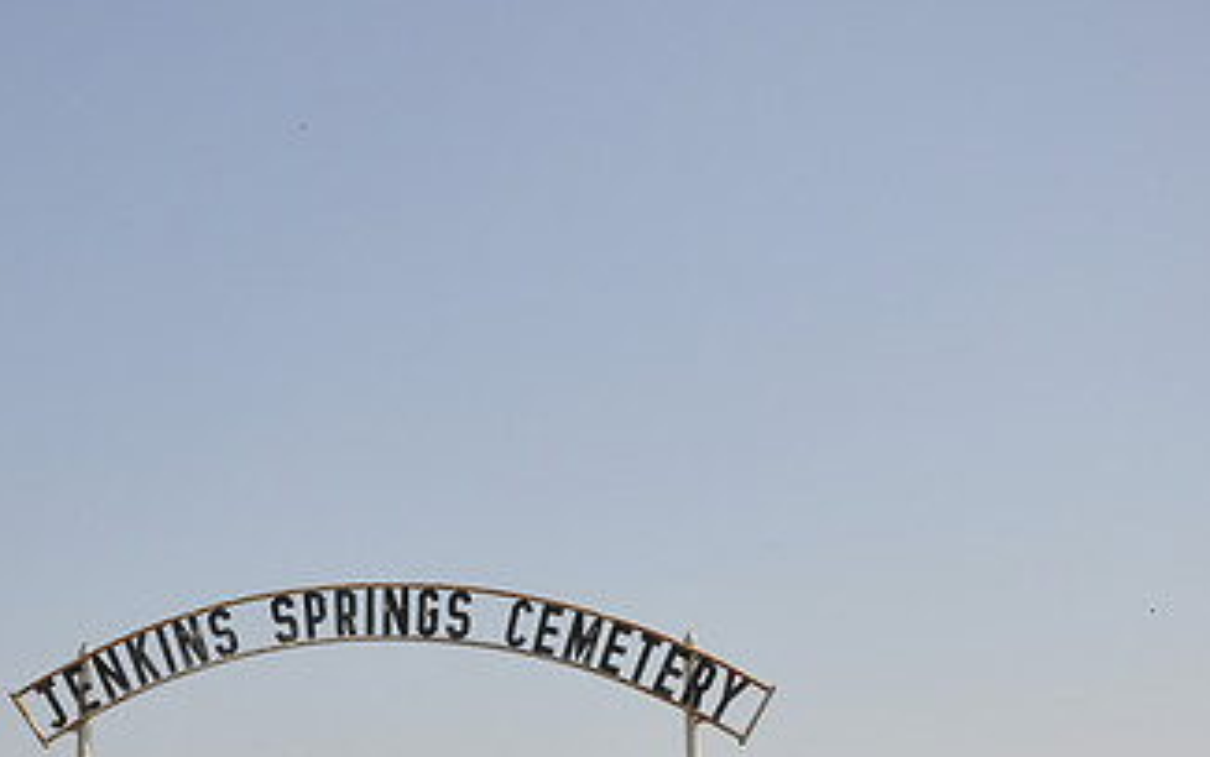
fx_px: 2507
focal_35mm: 76
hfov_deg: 27.0
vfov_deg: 16.9
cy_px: 681
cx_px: 408
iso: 200
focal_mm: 28
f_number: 8
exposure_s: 1/250
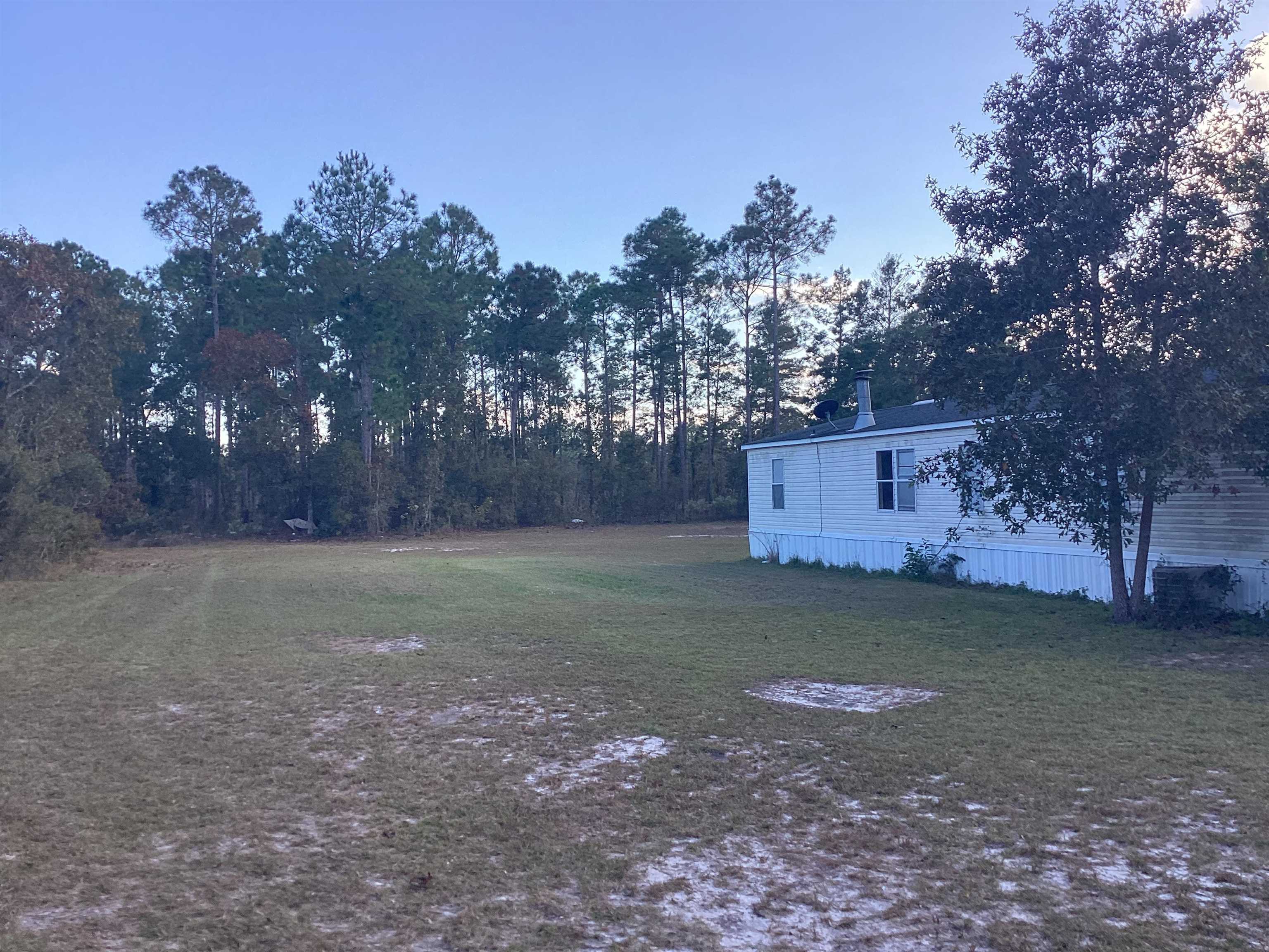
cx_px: 634
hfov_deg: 58.4
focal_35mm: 31
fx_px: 1136
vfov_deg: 45.4
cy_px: 476
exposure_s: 1/255
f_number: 2.4
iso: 25
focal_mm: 3.3
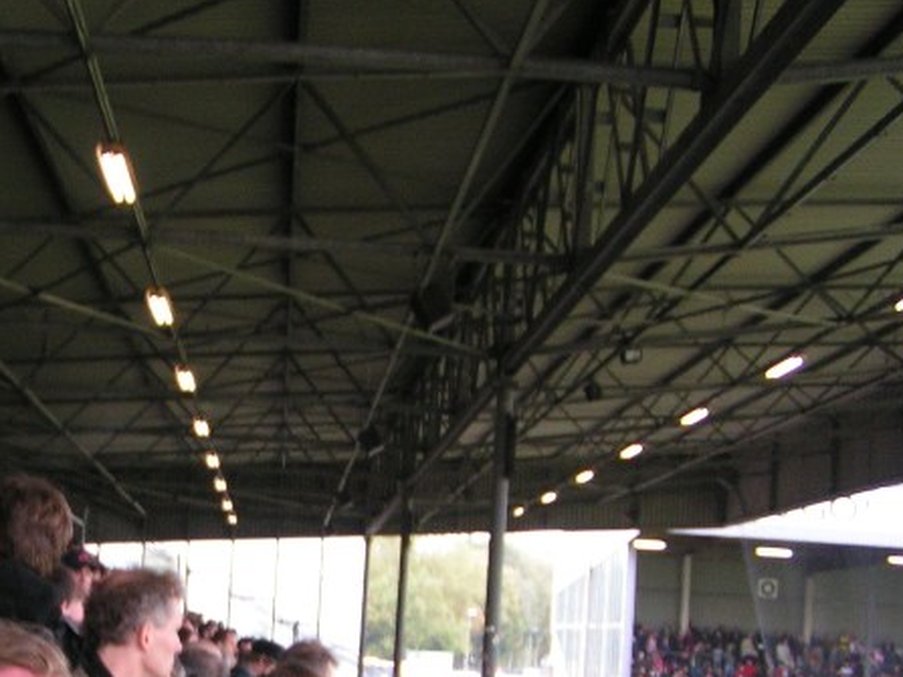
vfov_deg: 21.3
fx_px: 1773
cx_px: 158
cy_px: 562
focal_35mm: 68
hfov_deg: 27.9
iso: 125
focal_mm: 5.8
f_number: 2.8
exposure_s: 1/50
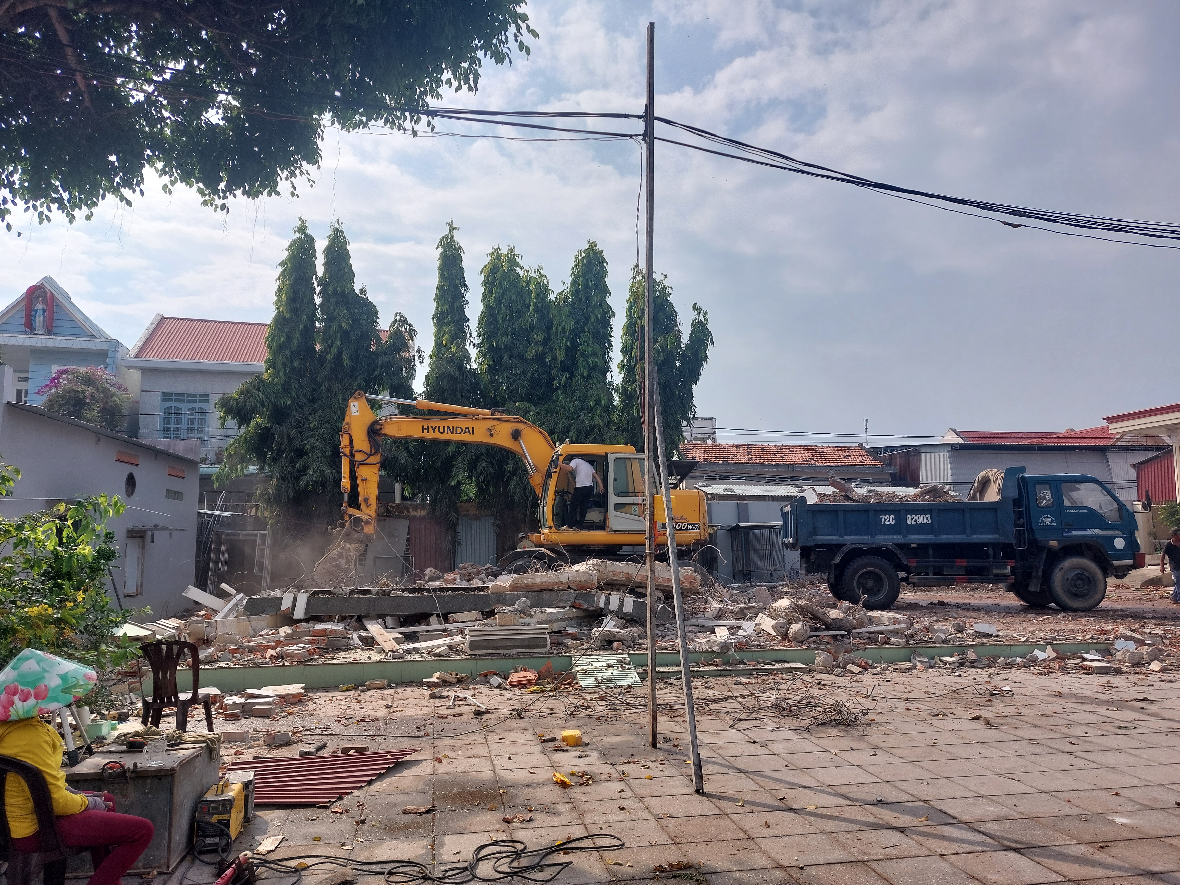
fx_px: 852
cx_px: 590
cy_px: 442
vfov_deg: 54.9
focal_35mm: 25
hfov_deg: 69.4
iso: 25
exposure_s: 1/1404
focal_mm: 5.23
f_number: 1.8
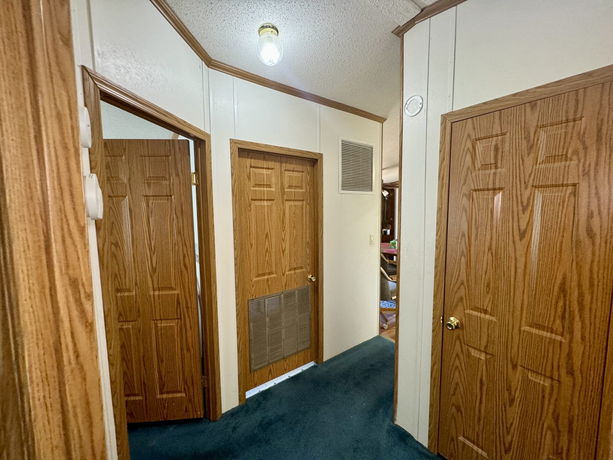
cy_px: 230
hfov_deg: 102.1
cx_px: 306
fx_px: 248
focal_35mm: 14
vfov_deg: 85.7
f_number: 2.2
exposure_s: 1/60
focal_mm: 2.22
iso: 250
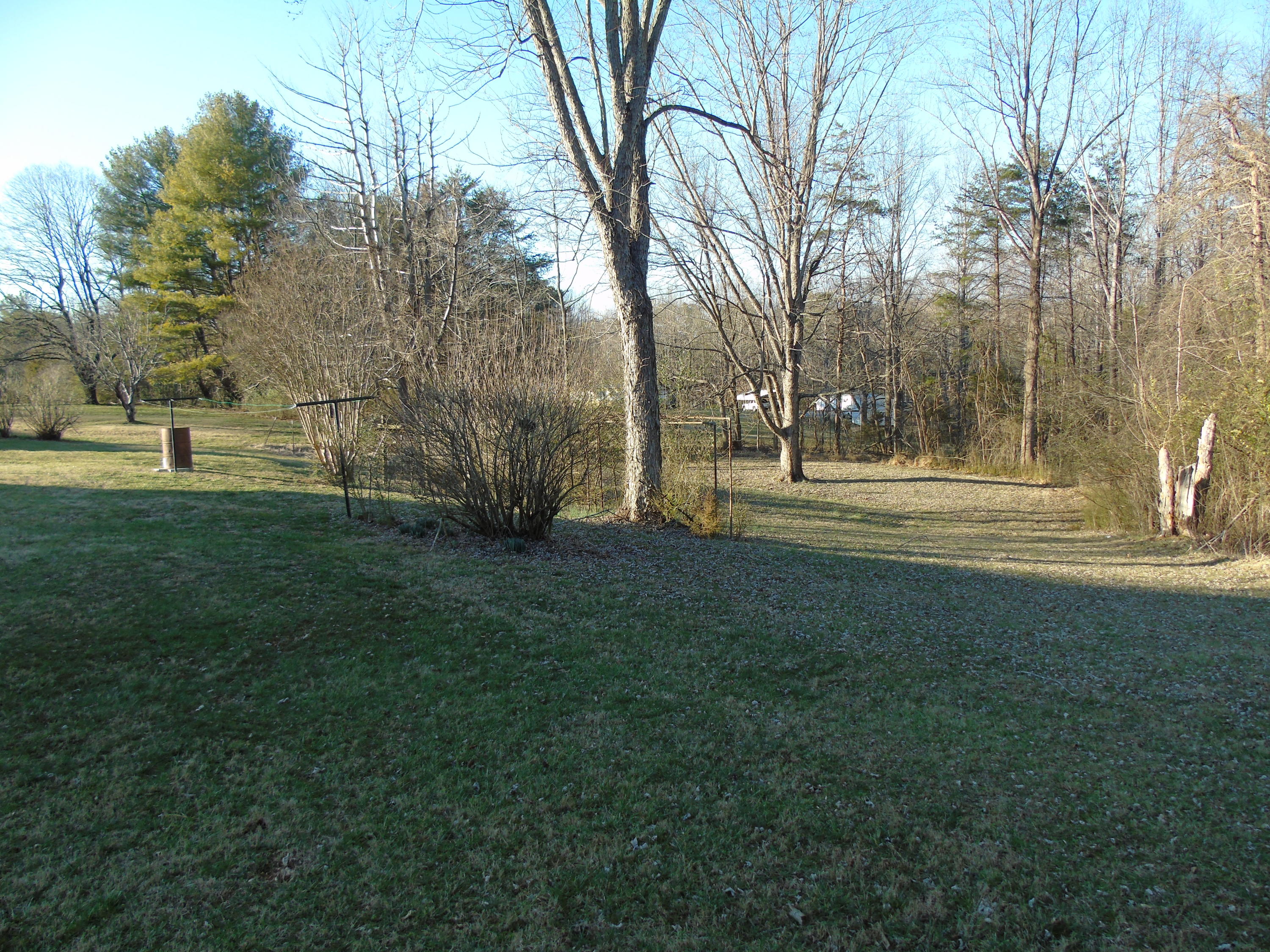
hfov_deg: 69.4
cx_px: 635
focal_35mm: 25
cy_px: 476
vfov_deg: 54.9
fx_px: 917
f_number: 3.4
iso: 80
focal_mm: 4.4
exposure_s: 1/200
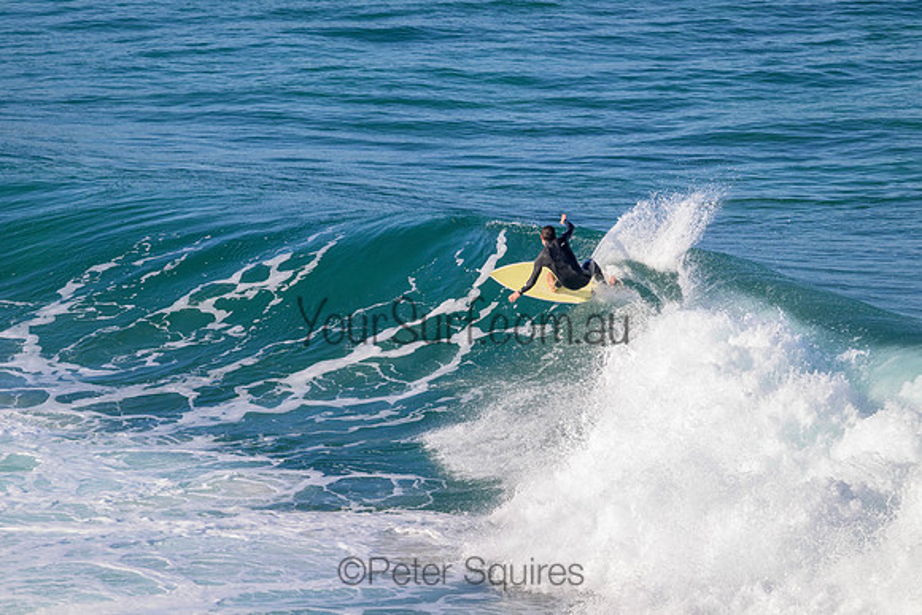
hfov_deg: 4.8
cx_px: 461
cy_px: 308
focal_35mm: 430
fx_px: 11015
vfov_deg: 3.2
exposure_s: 1/2000
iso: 1600
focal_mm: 430
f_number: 11
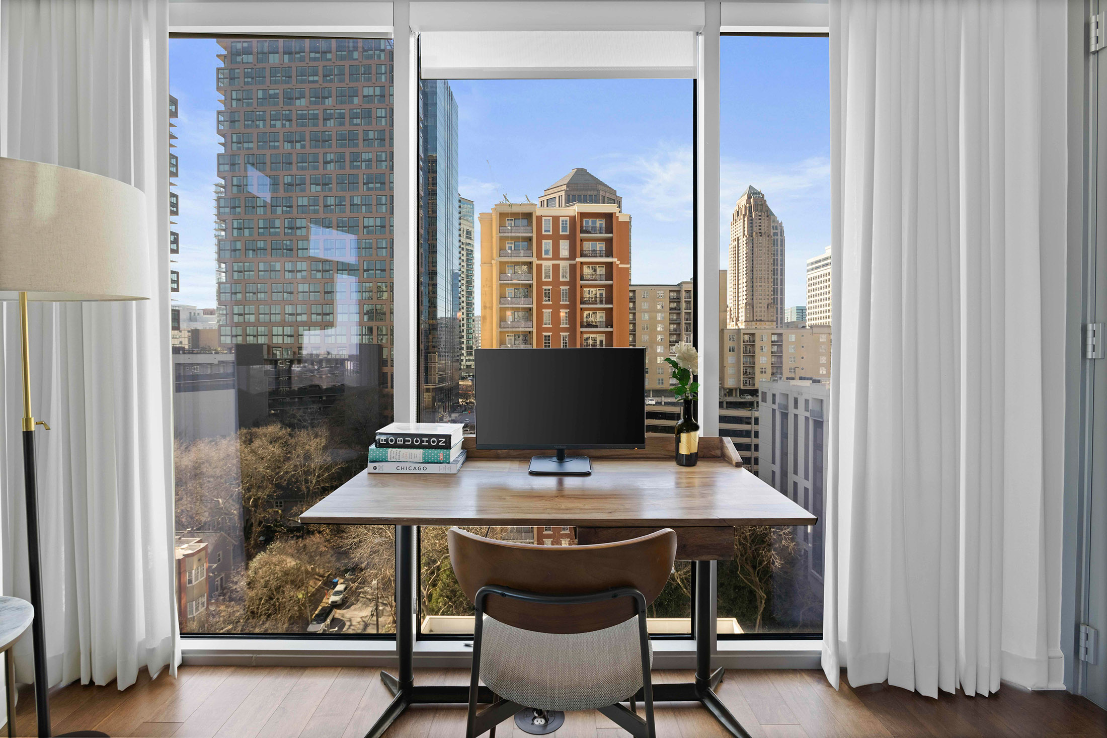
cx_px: 554
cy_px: 369
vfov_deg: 70.4
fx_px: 523
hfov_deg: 93.3
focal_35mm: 17
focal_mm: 17
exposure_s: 1/13
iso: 400
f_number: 11
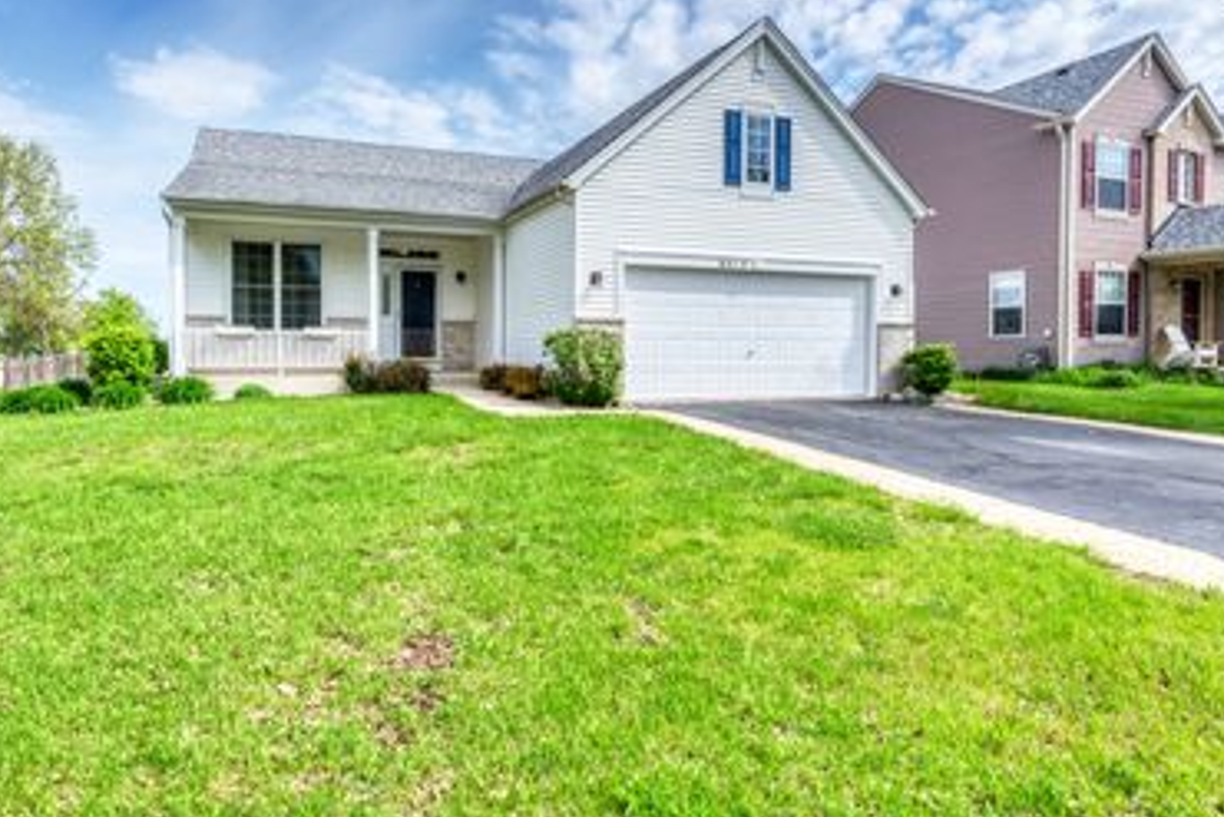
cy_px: 364
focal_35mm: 23
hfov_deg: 75.8
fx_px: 782
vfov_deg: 55.0
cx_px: 539
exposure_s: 1/4000
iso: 125
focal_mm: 17
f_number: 7.1
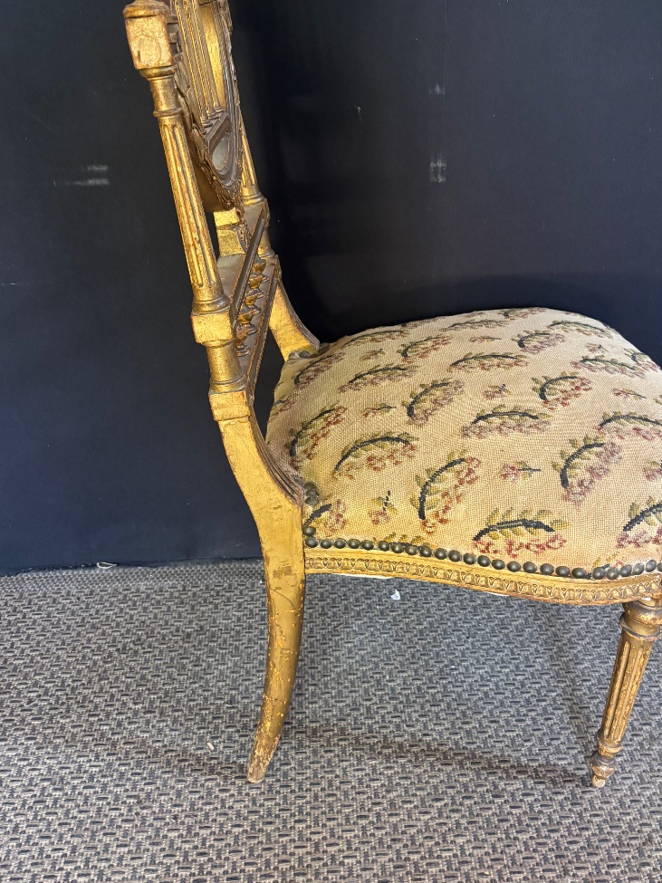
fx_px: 816
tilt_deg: -24.5
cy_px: 345
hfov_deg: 44.0
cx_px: 380
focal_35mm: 32
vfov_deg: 56.3
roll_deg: -1.4
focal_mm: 5.96
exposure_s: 1/47
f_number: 1.6
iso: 500
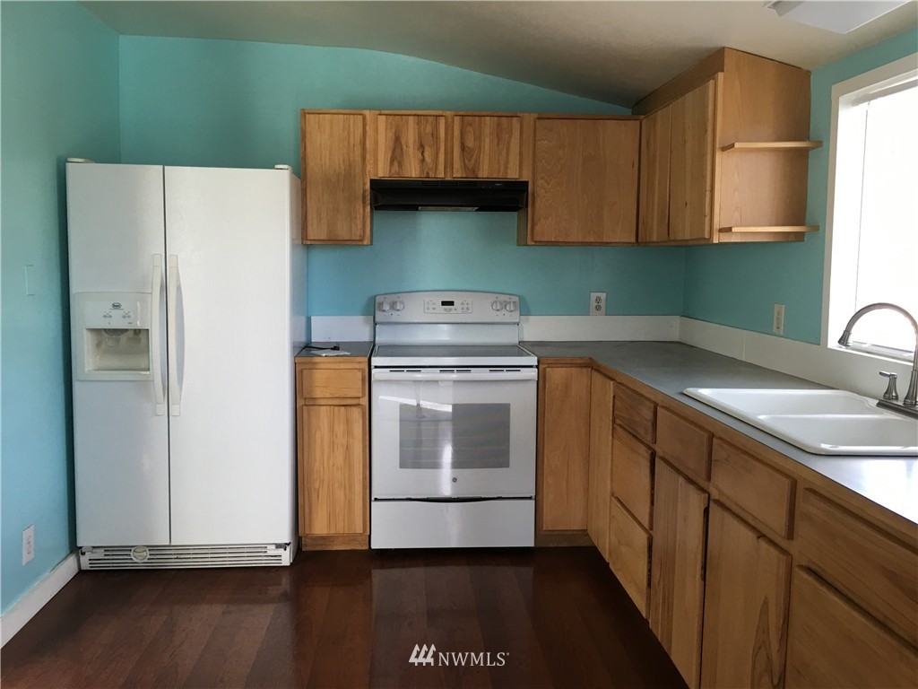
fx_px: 769
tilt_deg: -3.5
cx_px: 459
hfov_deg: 61.7
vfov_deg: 48.2
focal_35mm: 29
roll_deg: -1.1
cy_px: 344
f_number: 2.2
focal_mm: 4.15
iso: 32
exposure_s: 1/30
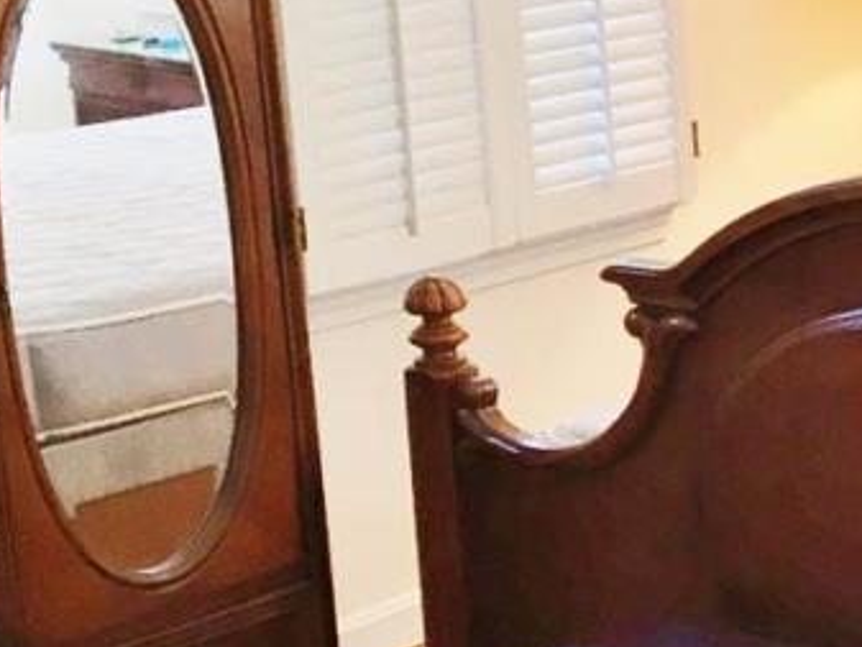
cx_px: 1394
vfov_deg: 13.5
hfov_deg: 16.0
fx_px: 2740
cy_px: 265
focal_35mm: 110
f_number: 2.2
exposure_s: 1/30
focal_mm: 4.15
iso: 50
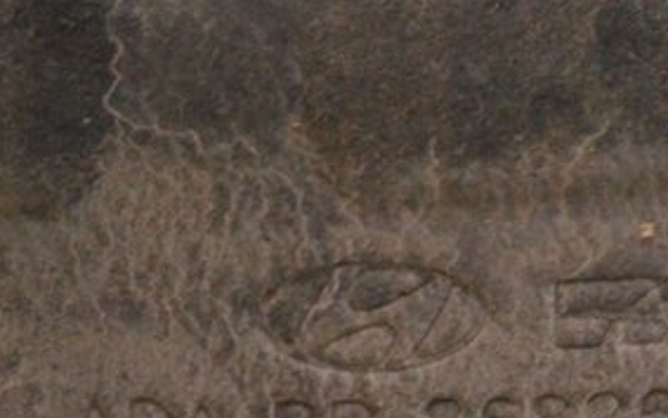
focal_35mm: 190
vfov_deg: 6.9
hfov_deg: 11.0
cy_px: 422
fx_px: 3462
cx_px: 609
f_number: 36
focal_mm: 55
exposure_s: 1/5
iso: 6400
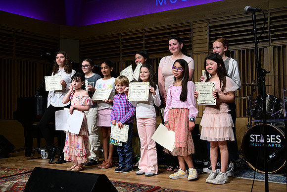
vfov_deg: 29.9
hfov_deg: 43.6
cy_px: 96
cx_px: 144
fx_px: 359
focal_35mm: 45
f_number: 5.6
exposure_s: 1/320
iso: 3200
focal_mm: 45
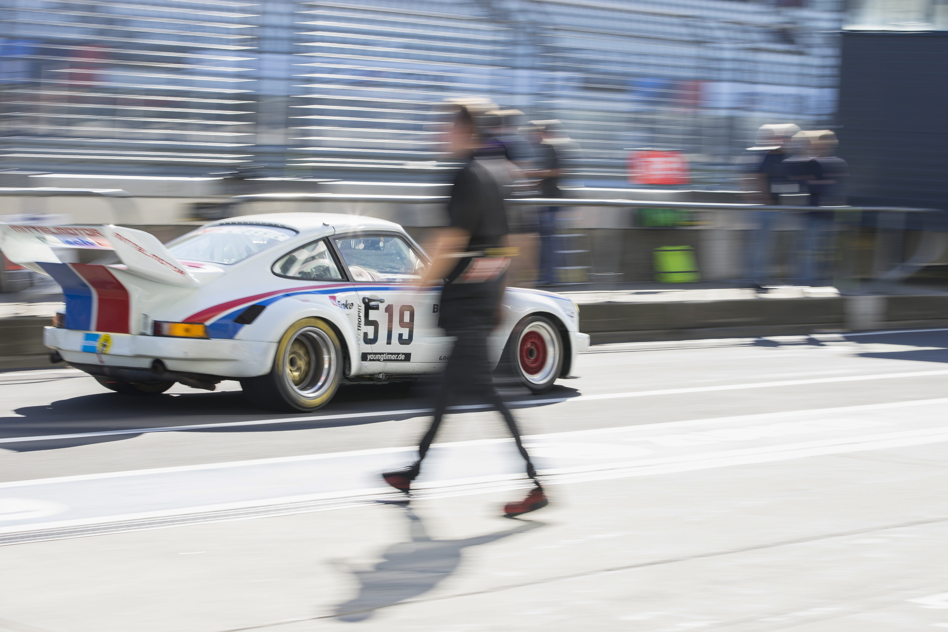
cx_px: 474
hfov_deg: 21.5
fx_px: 2501
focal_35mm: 95
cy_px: 316
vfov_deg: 14.4
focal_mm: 95
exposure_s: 1/60
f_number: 9
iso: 100
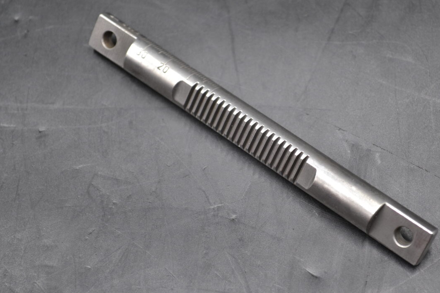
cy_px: 129
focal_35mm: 82
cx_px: 248
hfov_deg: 24.8
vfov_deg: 16.6
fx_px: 1002
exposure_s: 1/30
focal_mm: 48
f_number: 5.6
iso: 400
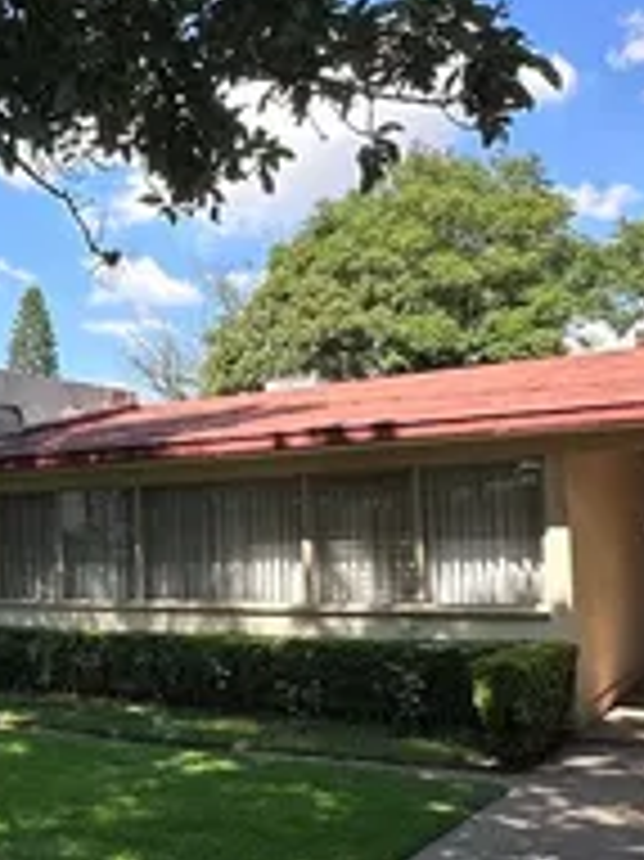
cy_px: 491
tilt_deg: +2.1
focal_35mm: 44
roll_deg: +0.8
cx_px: 9
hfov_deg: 30.6
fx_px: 1093
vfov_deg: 42.9
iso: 40
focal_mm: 2.22
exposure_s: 1/481
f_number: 2.2
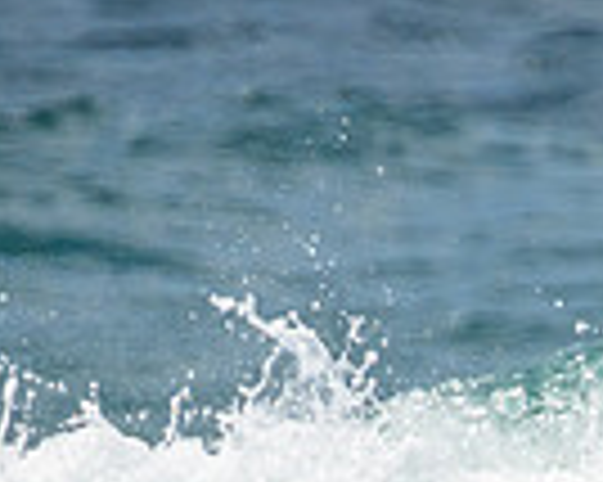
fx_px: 69979
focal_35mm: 3924
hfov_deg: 0.5
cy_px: 858
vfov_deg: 0.4
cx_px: 957
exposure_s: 1/2000
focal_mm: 800
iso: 640
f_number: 11
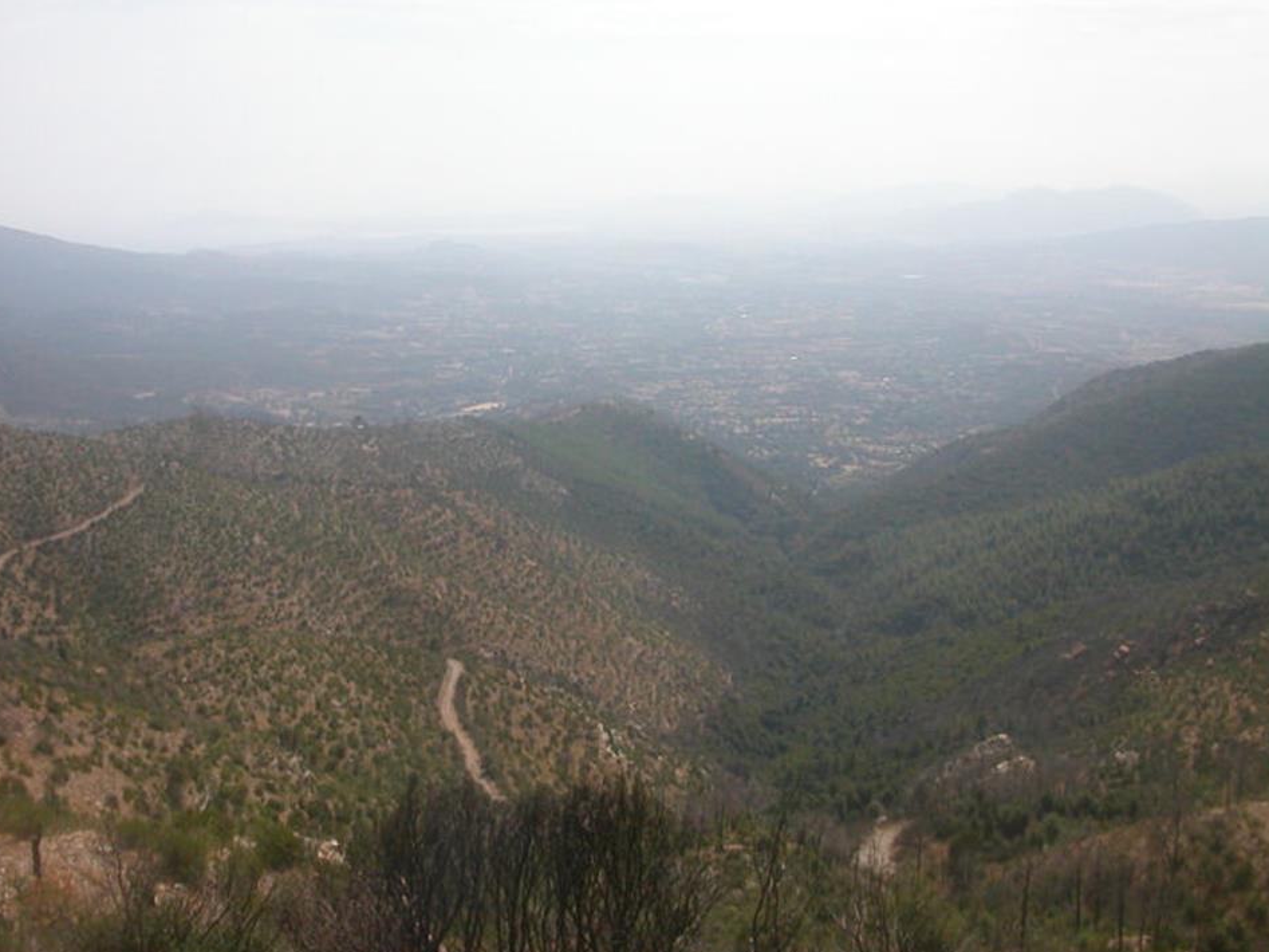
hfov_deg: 46.8
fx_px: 1466
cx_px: 594
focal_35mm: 40
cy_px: 468
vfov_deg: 36.0
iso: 100
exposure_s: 1/668
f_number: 4.5
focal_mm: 5.6
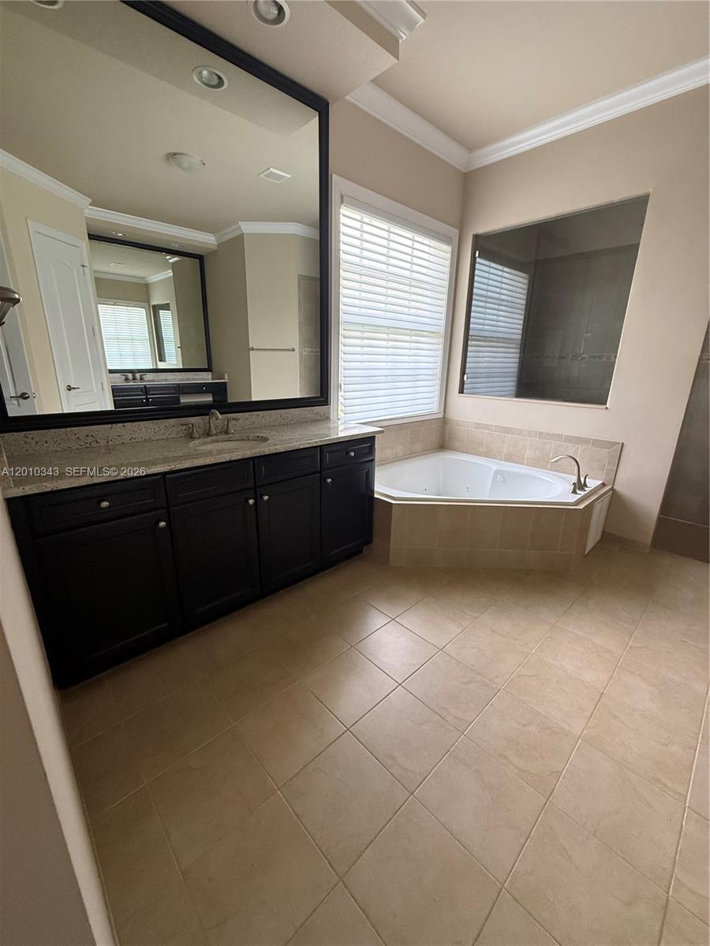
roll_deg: -1.8
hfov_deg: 85.7
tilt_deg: -14.8
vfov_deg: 102.1
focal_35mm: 14
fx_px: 383
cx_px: 355
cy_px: 473
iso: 320
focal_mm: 2.22
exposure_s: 1/81
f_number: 2.2
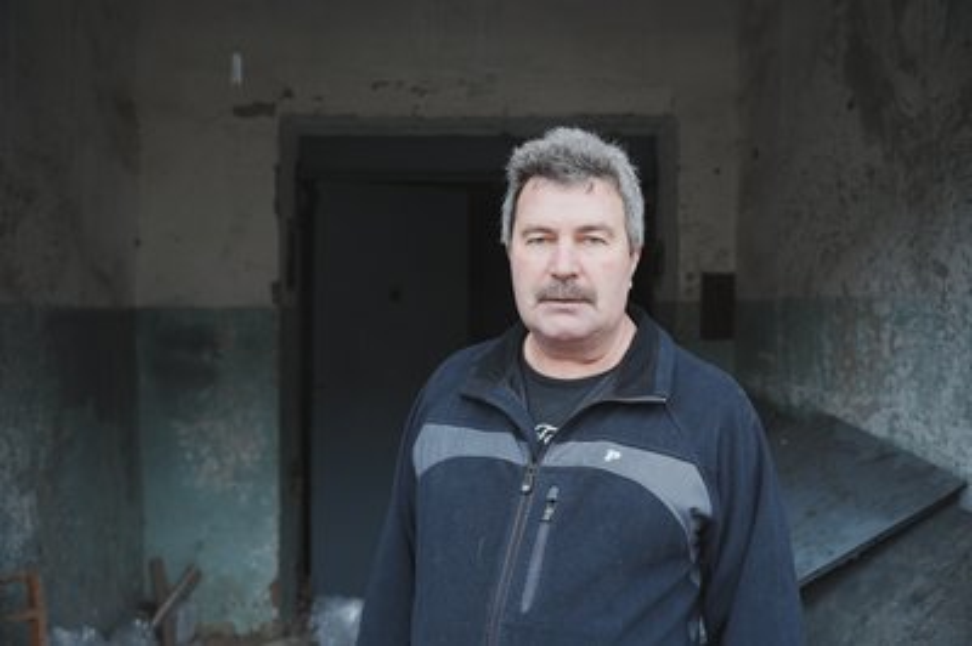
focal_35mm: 35
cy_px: 323
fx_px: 944
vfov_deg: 37.8
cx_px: 486
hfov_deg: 54.5
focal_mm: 35
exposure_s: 1/250
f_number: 4
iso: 400
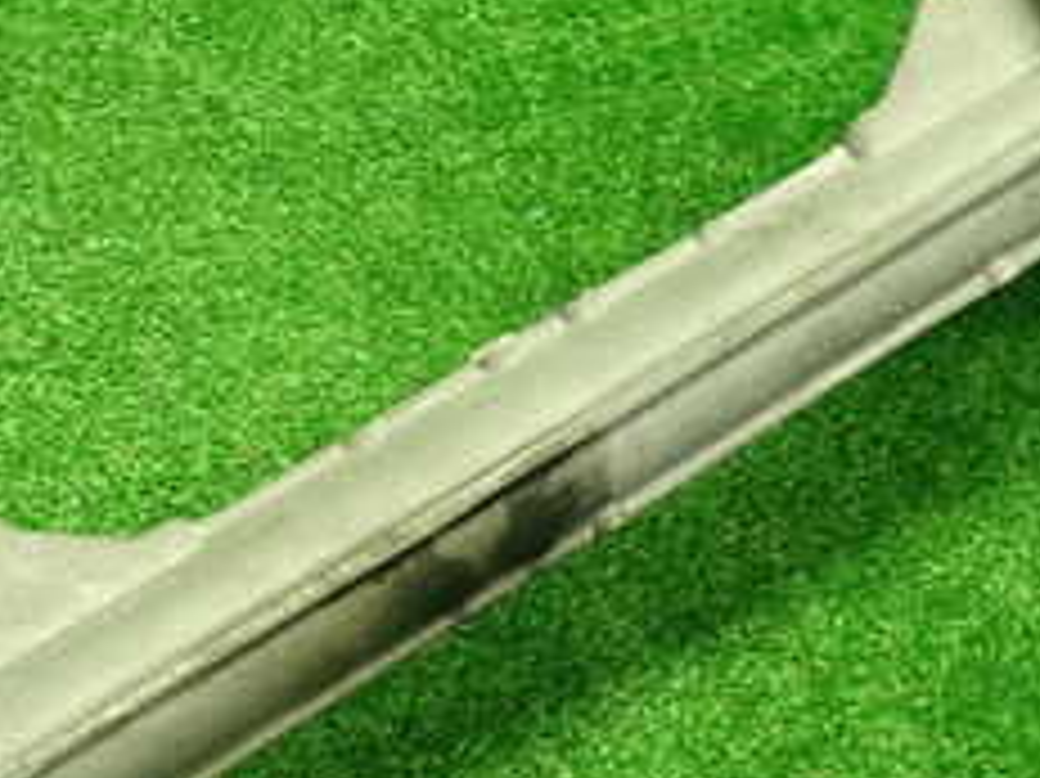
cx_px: 482
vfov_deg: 22.5
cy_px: 522
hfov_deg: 29.8
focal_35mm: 65
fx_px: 1952
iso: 200
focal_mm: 4.5
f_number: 2
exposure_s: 1/40
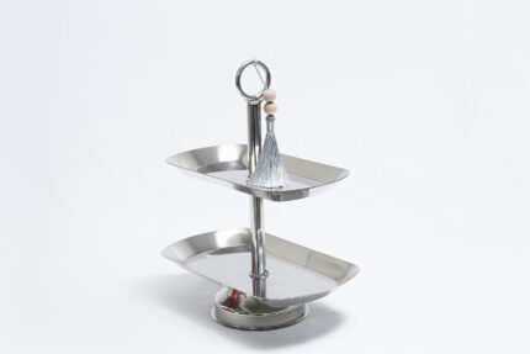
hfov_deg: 27.0
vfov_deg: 18.2
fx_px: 1104
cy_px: 177
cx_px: 265
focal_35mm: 75
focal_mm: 50
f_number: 9
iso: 3200
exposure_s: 1/125
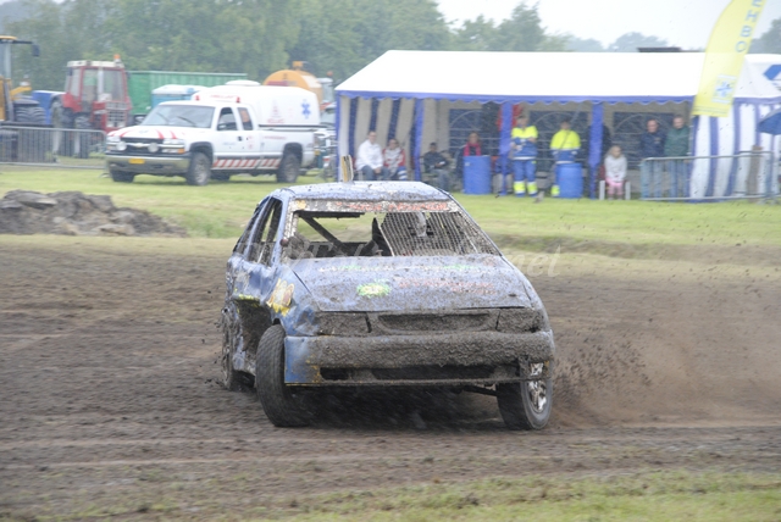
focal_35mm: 165
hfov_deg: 12.4
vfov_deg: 8.3
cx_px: 390
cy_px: 261
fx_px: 3583
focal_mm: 110
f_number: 5.3
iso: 800
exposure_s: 1/400
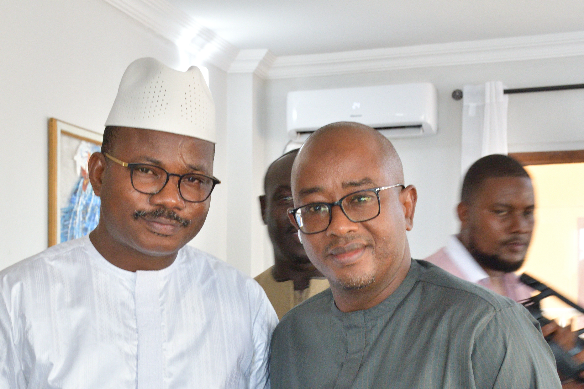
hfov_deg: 31.9
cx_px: 257
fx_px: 1022
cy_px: 272
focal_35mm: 63
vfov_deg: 21.5
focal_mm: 30
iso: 1000
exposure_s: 1/40
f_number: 7.1
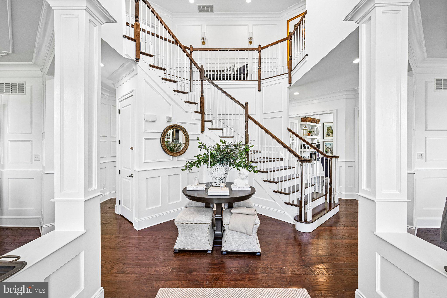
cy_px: 149
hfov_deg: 96.7
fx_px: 199
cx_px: 224
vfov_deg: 73.7
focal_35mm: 16
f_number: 8
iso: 800
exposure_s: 1/40
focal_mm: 16
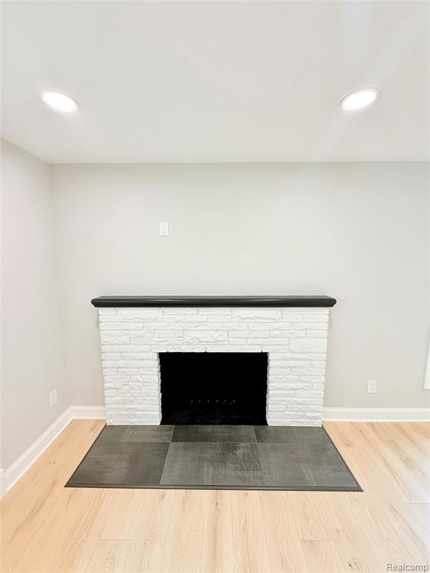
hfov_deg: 85.7
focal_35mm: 14
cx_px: 215
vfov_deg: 102.1
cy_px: 286
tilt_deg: -6.3
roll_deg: -0.3
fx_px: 232
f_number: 2.2
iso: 100
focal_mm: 2.22
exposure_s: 1/120
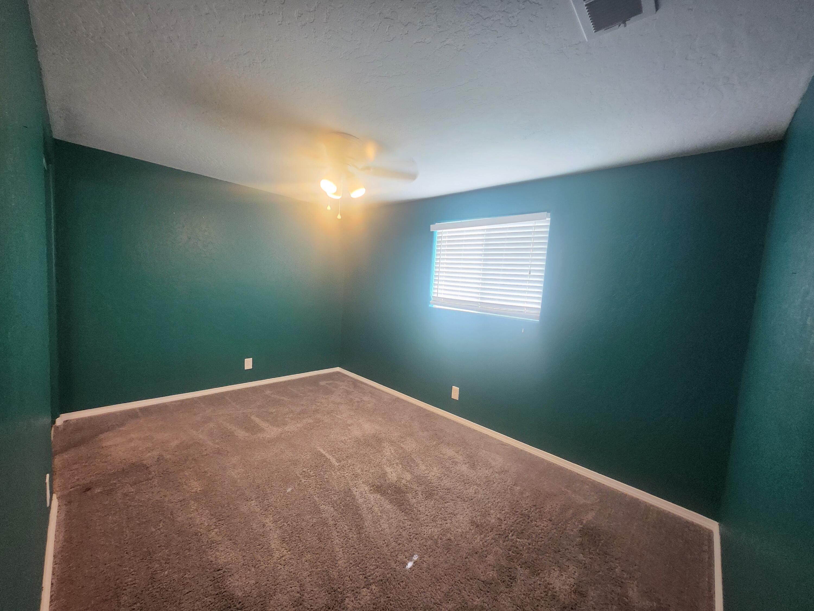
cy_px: 306
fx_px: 306
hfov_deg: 106.2
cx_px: 407
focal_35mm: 13
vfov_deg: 89.9
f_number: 2.2
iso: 320
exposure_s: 1/60
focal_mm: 1.74
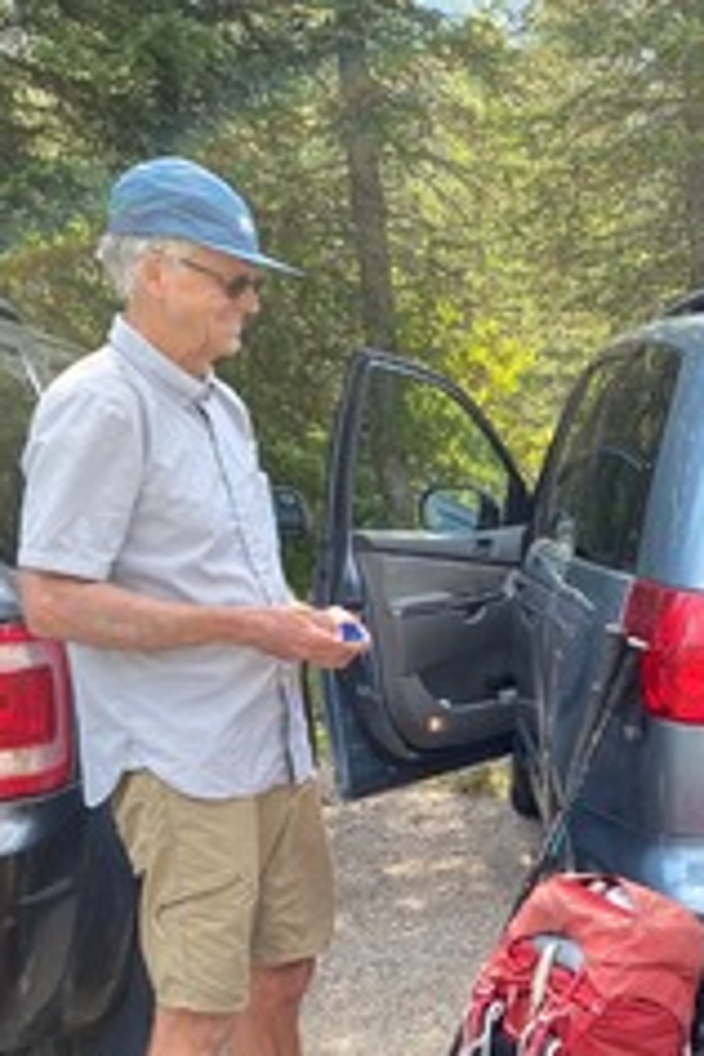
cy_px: 782
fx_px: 1672
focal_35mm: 57
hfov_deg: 20.6
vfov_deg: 34.4
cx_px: 1025
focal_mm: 4.25
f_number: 1.8
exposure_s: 1/377
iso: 32
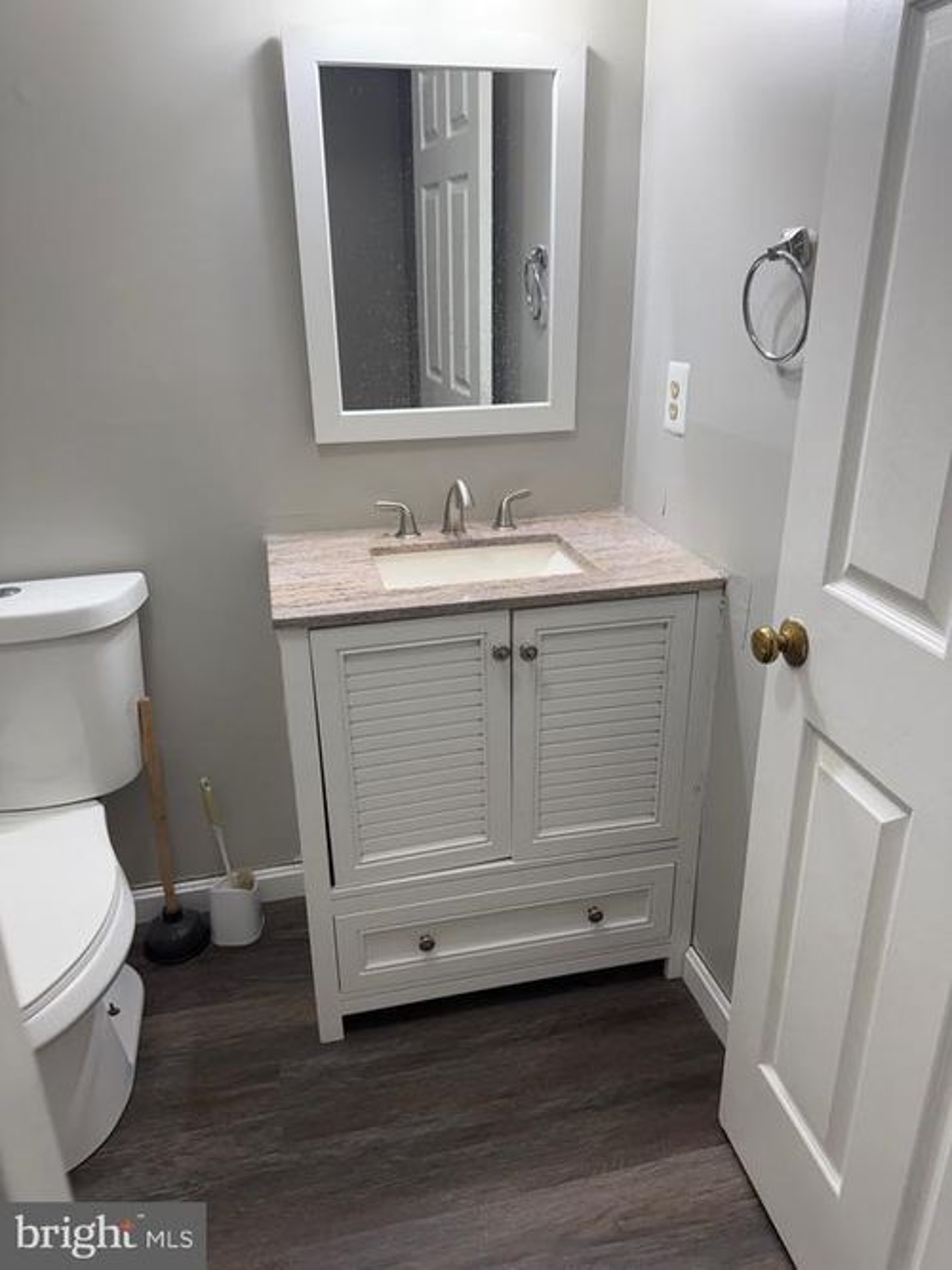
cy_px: 635
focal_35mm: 24
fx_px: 880
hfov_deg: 56.8
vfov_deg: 71.6
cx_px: 476
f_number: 1.78
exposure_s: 1/120
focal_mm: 6.76
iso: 200
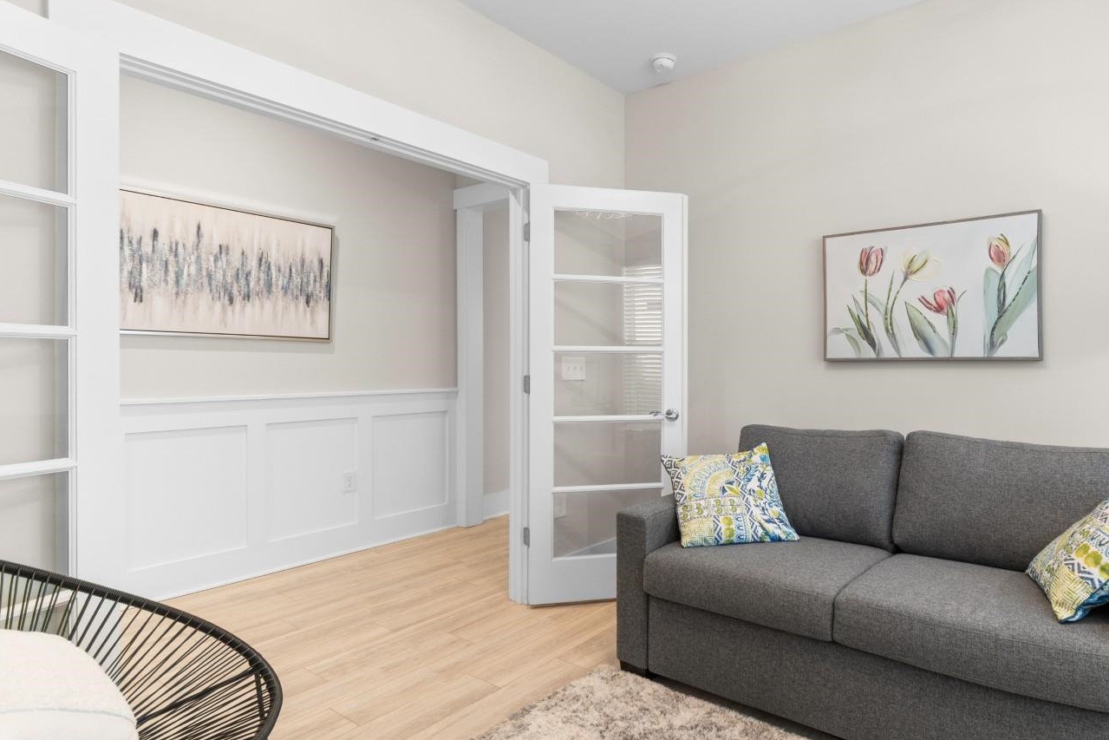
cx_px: 685
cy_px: 377
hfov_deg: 85.4
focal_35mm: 19
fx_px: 585
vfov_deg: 64.6
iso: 100
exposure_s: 1/3
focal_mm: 10
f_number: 4.5
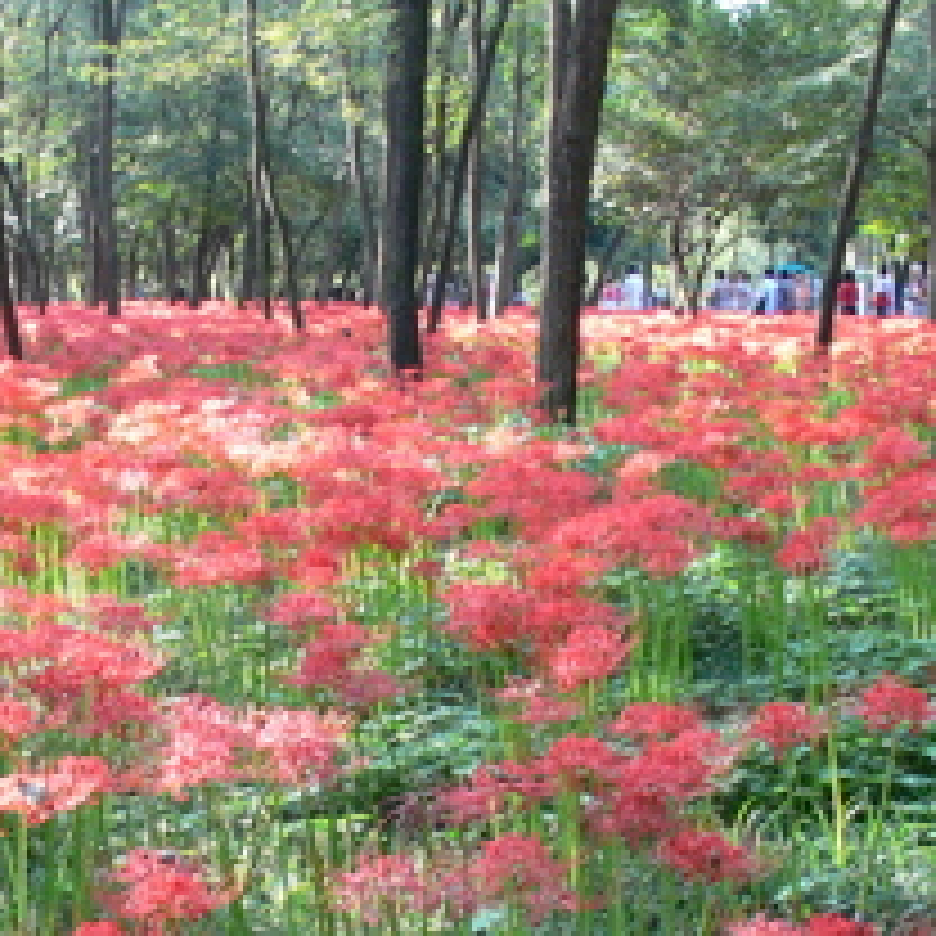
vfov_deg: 18.1
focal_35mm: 95
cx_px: 414
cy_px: 765
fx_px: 2906
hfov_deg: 18.3
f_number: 2.8
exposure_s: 1/60
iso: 100
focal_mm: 7.4
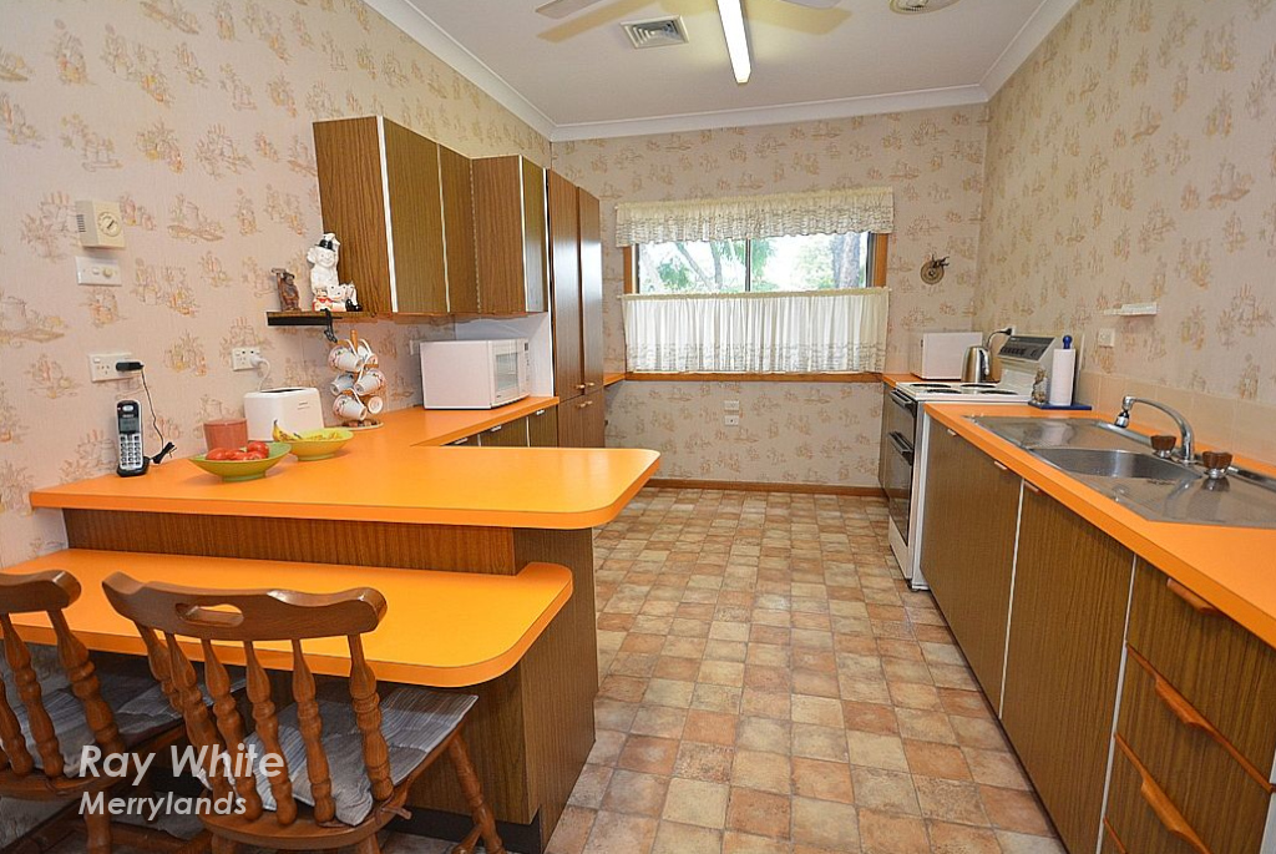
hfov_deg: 100.3
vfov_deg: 77.5
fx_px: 532
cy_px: 427
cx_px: 638
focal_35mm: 15
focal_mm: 10
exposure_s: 1/60
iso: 220
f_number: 4
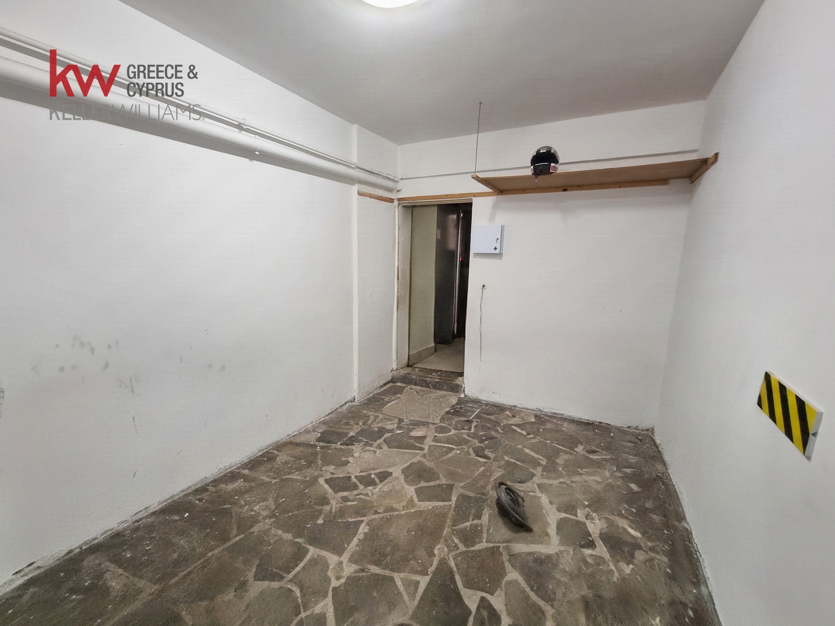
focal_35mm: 13
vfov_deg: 89.9
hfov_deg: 106.2
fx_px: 314
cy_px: 313
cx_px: 418
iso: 640
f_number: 2.2
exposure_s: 1/33
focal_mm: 2.2
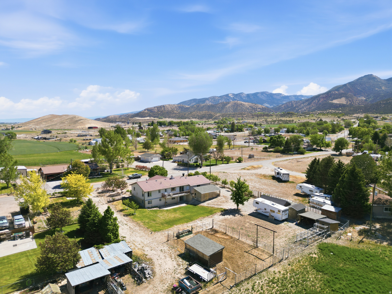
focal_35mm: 24
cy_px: 147
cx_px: 196
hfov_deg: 71.6
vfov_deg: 56.8
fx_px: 272
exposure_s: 1/2500
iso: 110
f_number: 1.7
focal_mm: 6.7
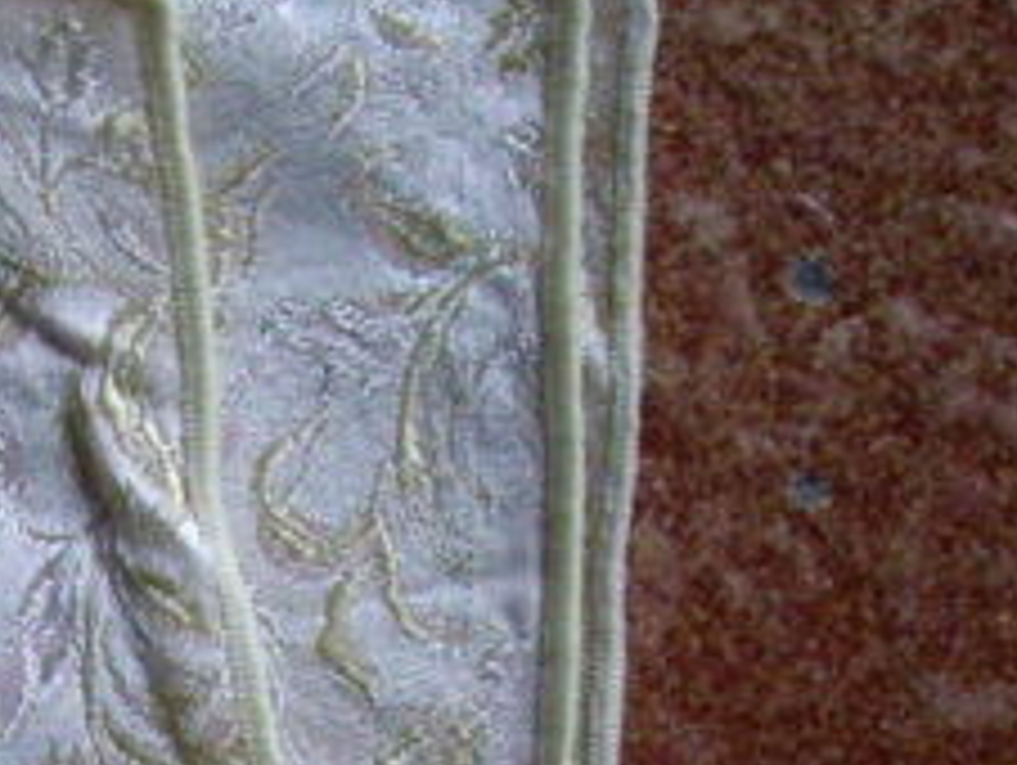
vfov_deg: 8.7
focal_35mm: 168
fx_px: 4941
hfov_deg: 11.2
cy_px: 1084
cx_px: -590
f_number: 2.7
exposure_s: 1/50
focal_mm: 6.2
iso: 200
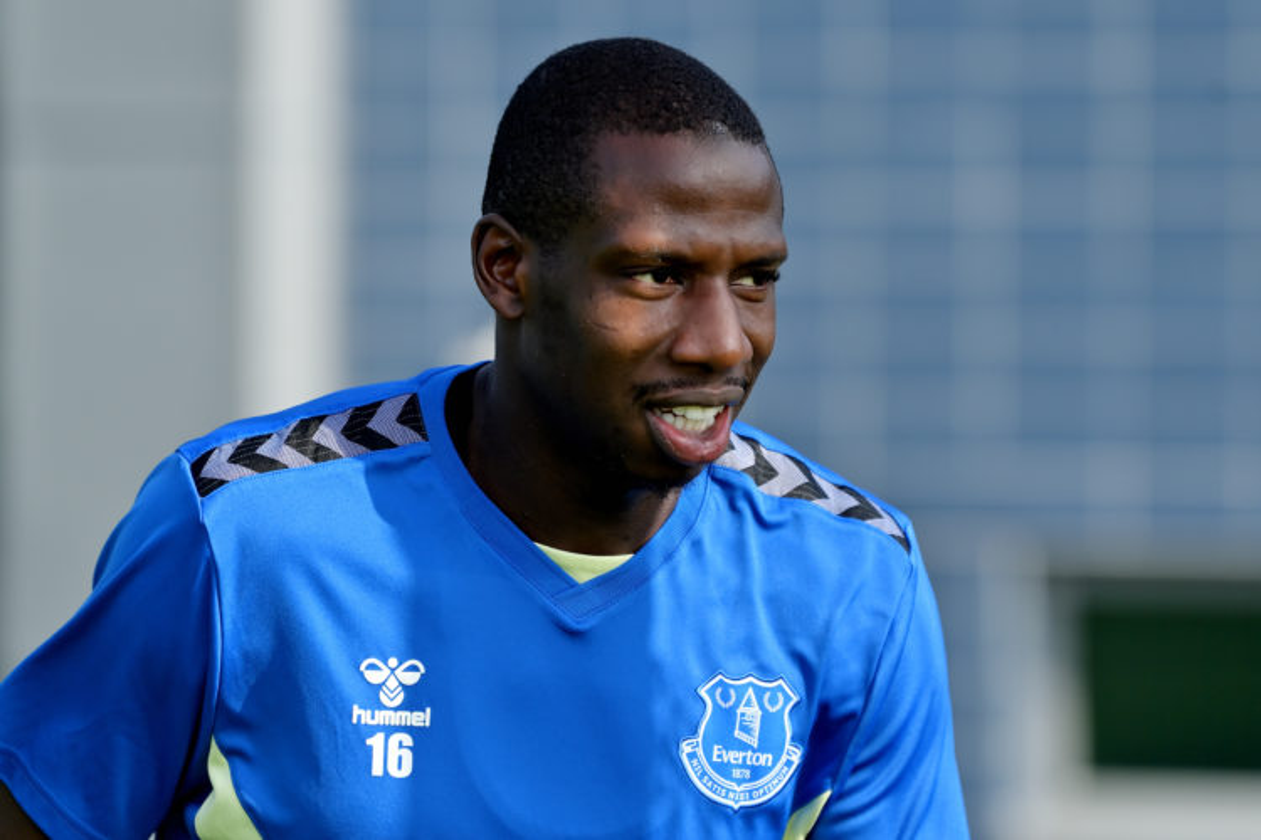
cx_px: 630
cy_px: 420
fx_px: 7005
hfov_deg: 10.3
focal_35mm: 200
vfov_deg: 6.9
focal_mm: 200
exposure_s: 1/1000
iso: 100
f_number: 3.5
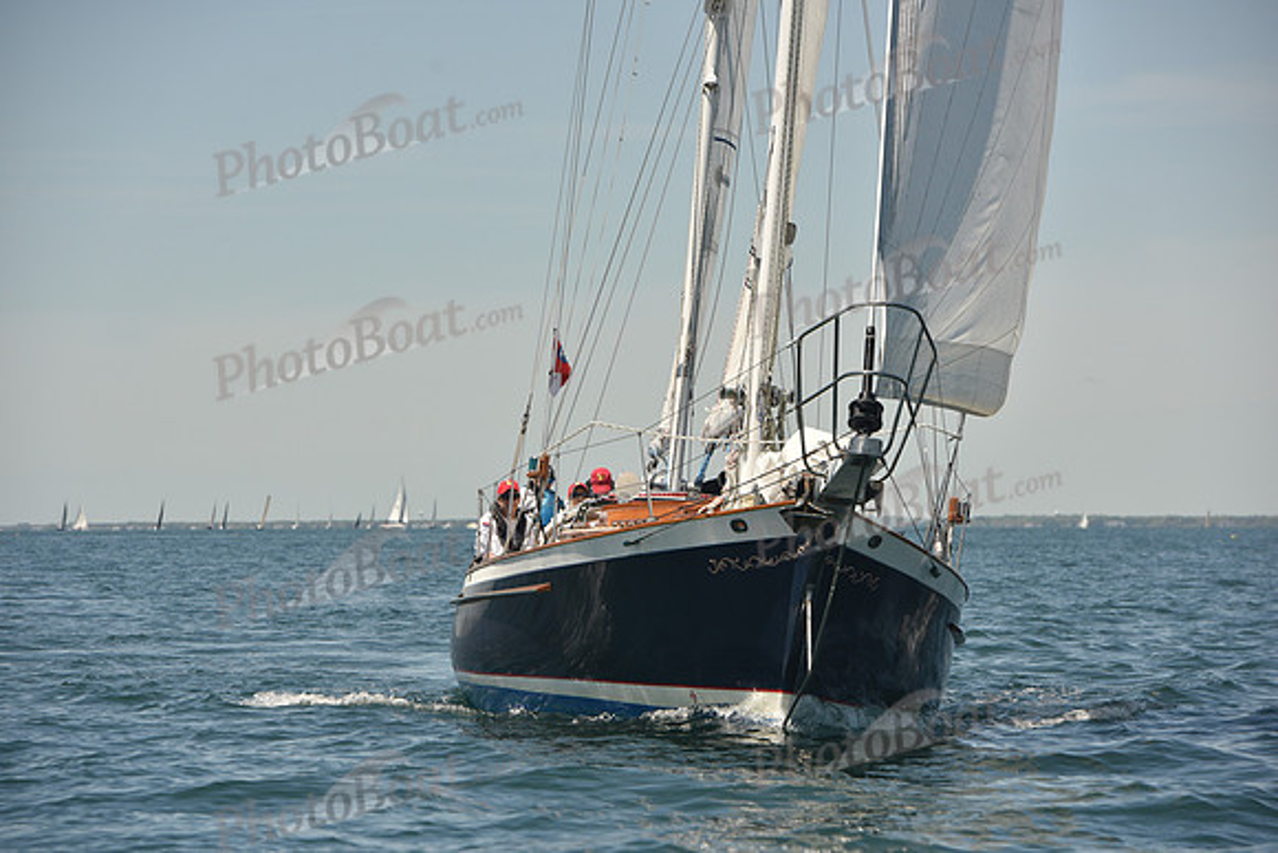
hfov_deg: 12.8
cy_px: 426
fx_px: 5681
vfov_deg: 8.6
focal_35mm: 160
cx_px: 639
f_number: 5.6
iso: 250
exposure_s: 1/800
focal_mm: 160
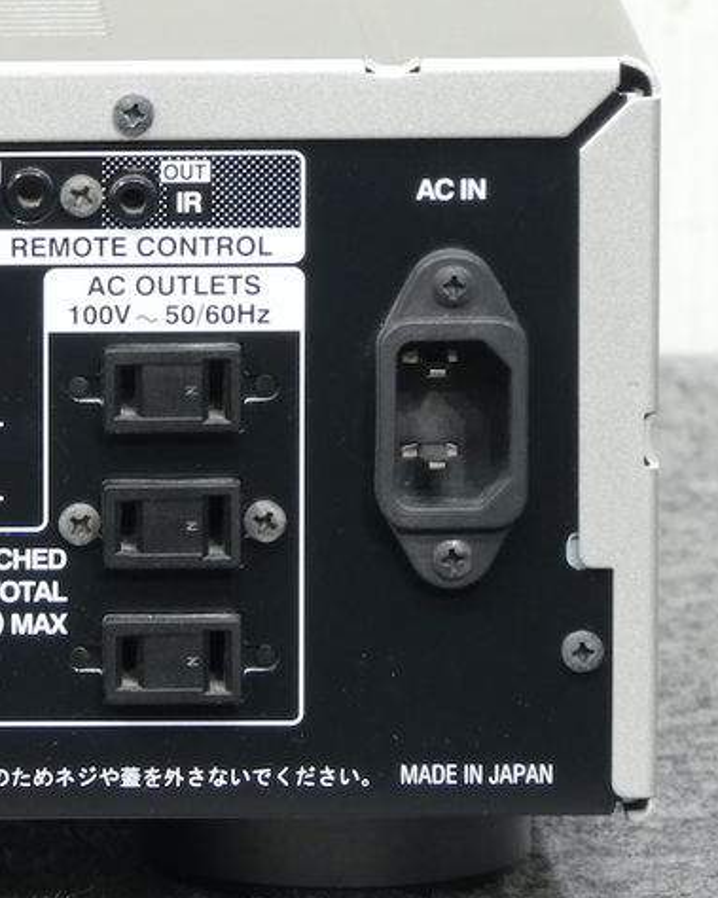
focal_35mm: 524
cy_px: 464
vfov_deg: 3.7
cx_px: -155
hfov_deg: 2.9
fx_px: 13923
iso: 200
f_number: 5.6
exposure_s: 1/3.2
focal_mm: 47.5
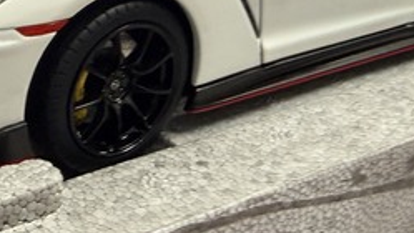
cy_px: 16
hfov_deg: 25.8
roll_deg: -1.0
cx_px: 140
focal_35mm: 82
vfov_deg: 14.6
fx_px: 900
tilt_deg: -22.3
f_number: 2.2
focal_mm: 2.22
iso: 250
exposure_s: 1/60
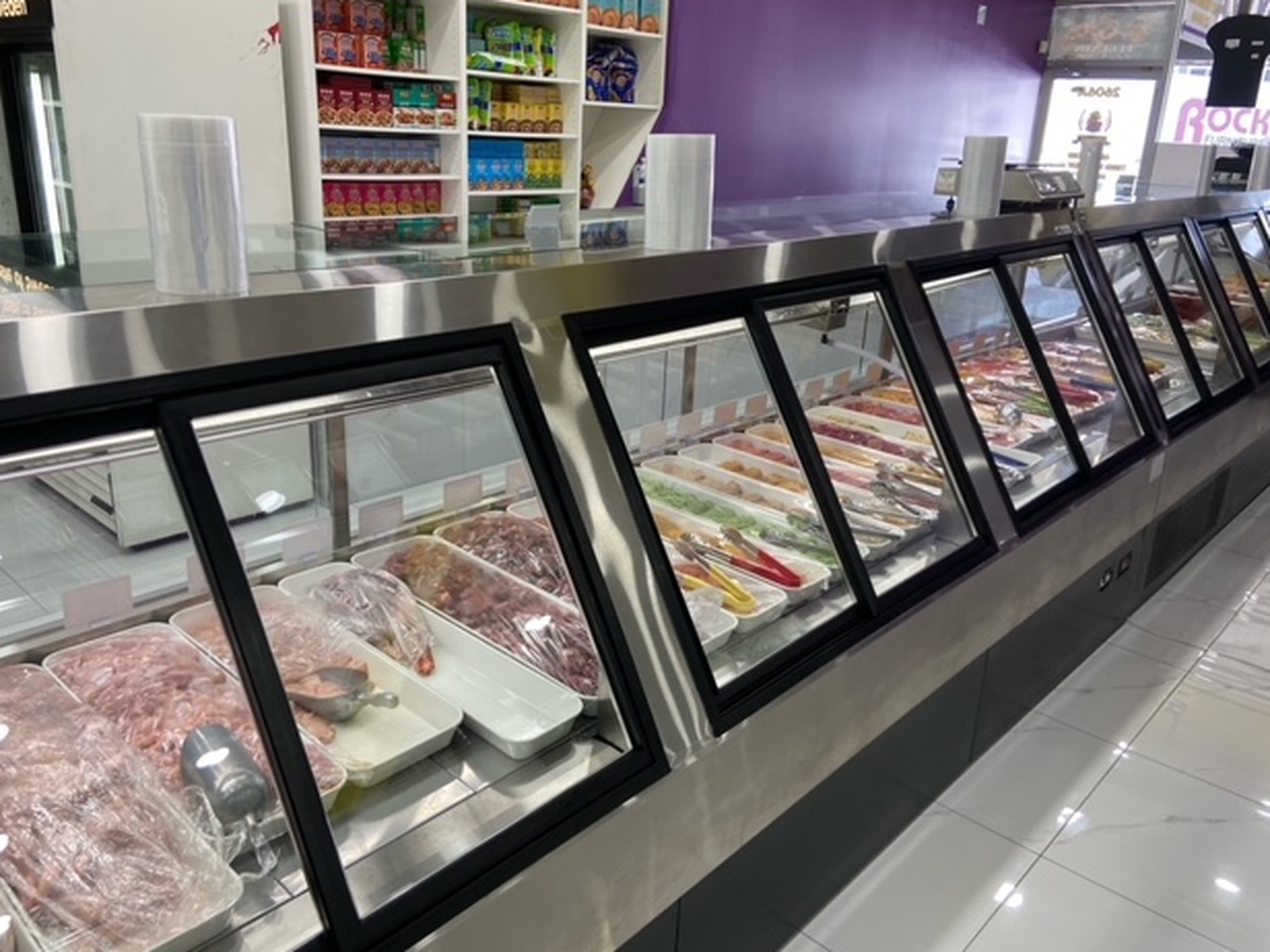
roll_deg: -1.3
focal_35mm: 27
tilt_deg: -21.2
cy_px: 468
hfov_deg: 65.3
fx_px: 991
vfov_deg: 51.4
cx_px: 619
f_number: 1.8
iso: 100
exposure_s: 1/121
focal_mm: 4.25
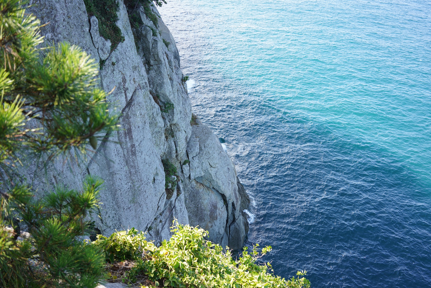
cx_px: 216
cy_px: 144
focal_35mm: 35
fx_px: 419
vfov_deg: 37.9
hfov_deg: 54.4
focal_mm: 35
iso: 100
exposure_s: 1/100
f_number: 5
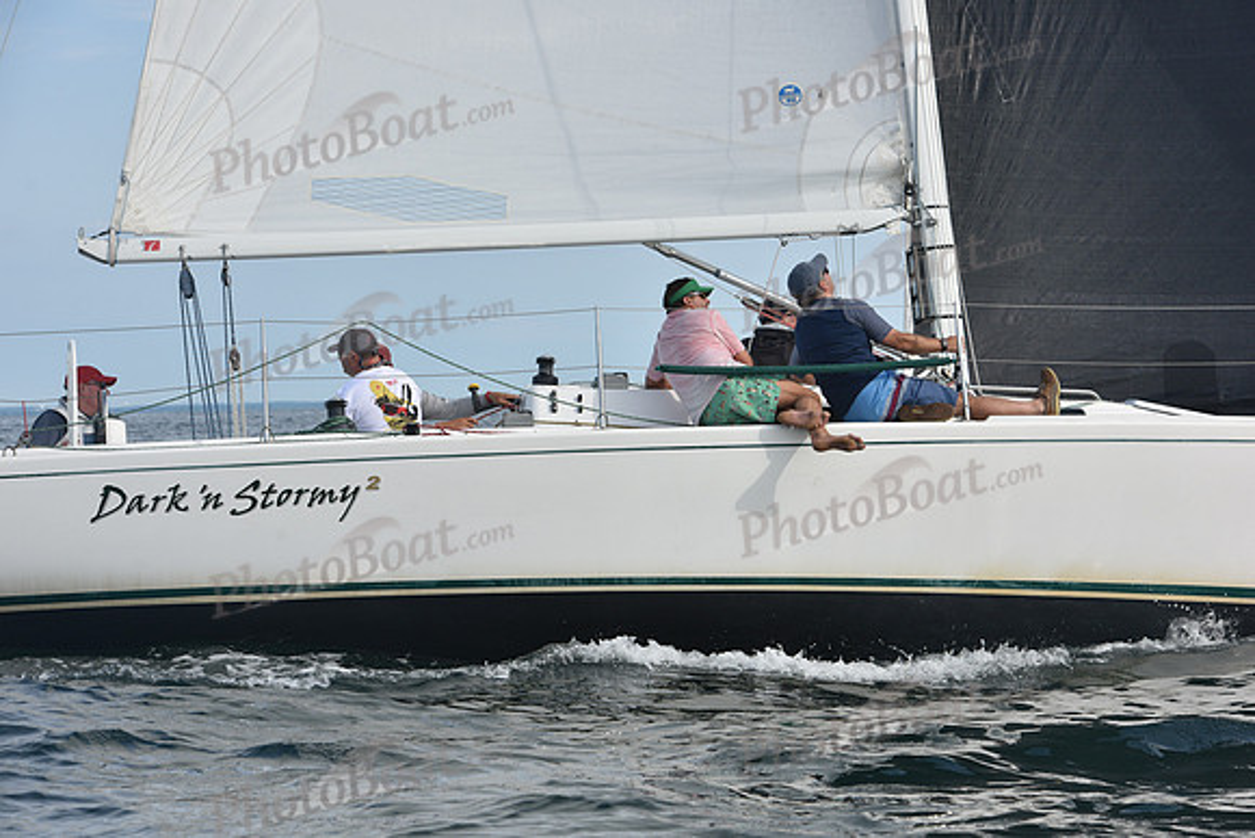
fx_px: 3835
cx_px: 628
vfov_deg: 12.5
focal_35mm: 110
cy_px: 419
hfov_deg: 18.6
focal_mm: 110
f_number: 8
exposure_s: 1/1000
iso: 320
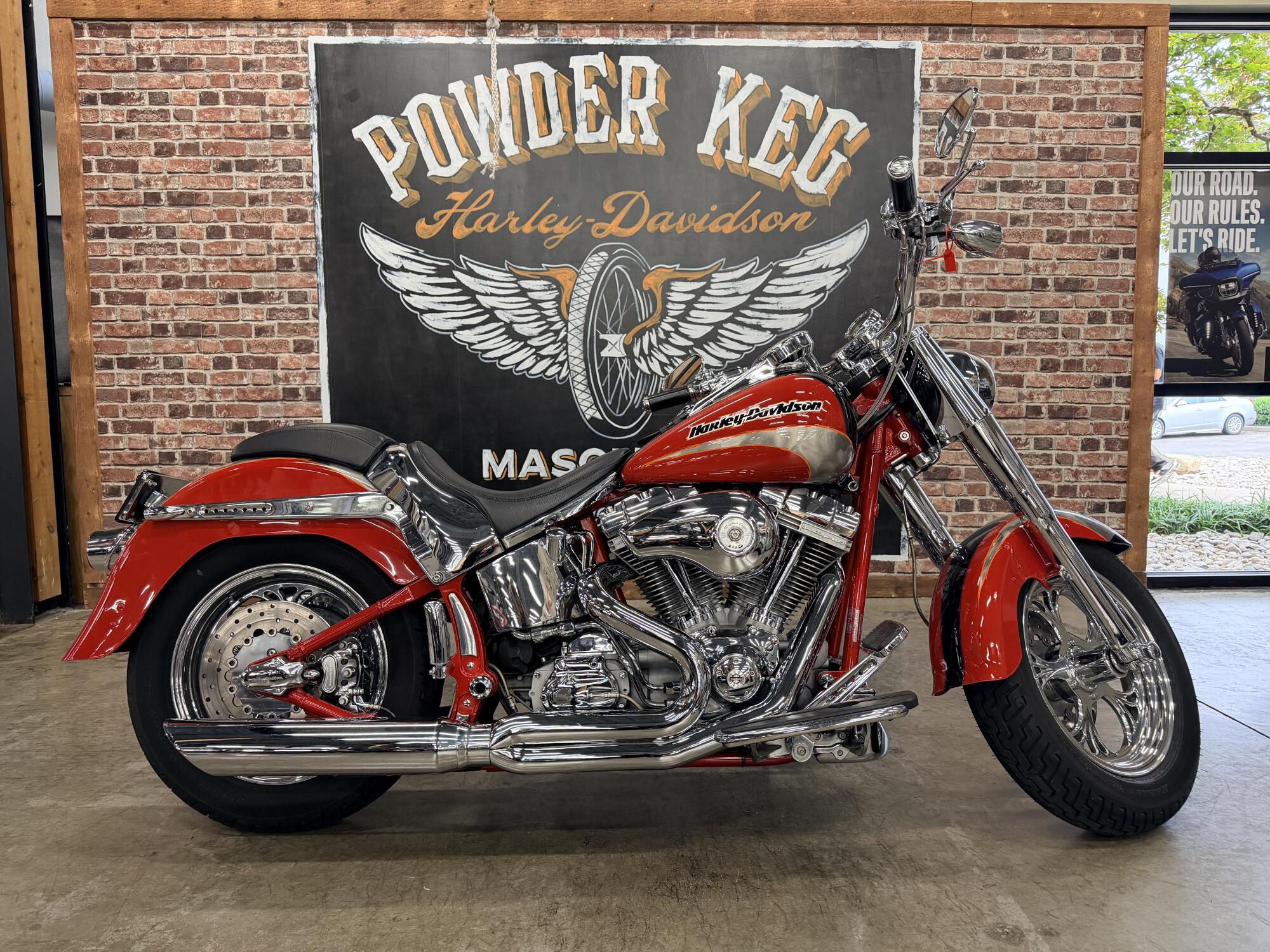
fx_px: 881
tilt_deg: -5.0
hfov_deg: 71.6
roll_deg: +1.1
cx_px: 635
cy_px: 476
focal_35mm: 24
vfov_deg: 56.8
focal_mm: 6.76
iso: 250
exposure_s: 1/120
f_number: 1.78
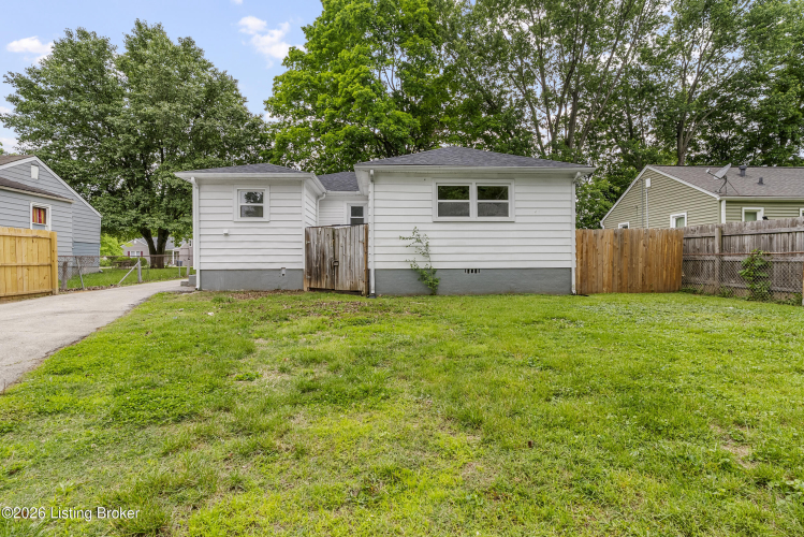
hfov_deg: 96.7
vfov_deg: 73.8
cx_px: 402
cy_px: 268
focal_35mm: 16
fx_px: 357
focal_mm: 16
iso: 400
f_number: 11
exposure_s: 1/60
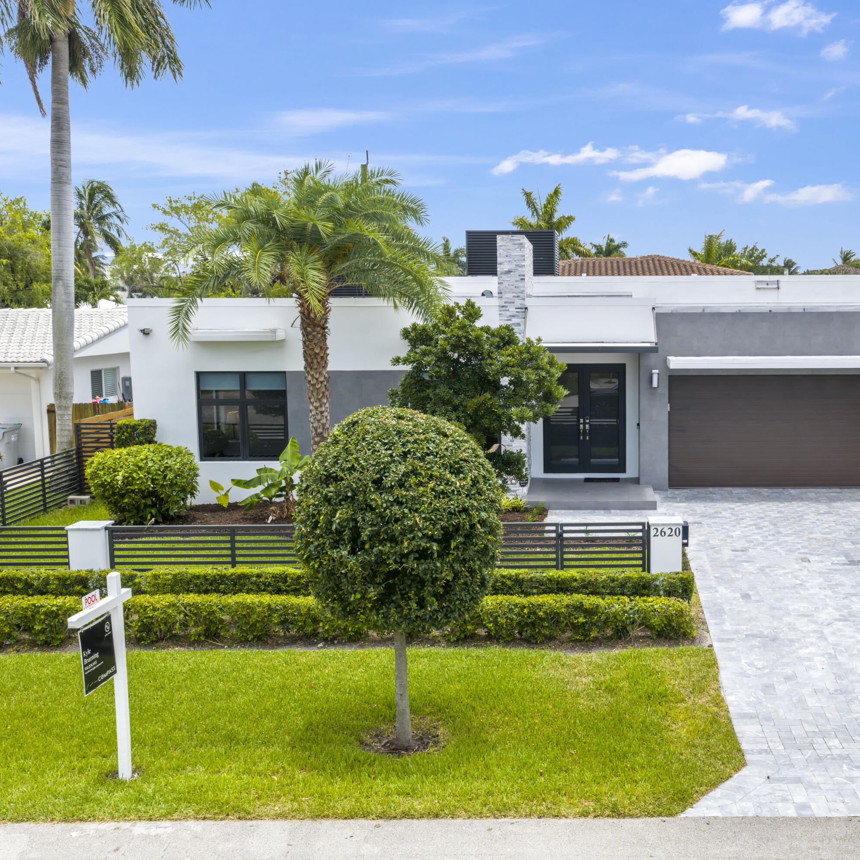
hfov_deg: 45.2
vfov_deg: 46.0
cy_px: 427
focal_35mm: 36
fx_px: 1012
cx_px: 591
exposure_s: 1/200
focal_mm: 14.45
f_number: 5
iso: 100
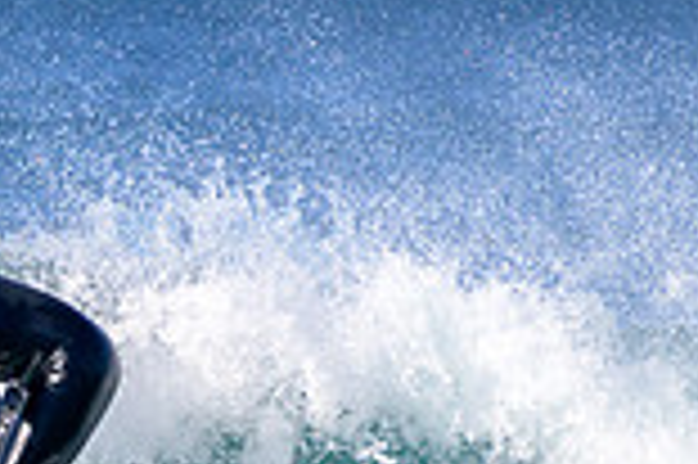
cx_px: -290
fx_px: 49737
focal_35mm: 2568
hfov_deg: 0.8
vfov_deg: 0.5
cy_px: 436
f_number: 5.6
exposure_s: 1/2000
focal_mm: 500
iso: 280
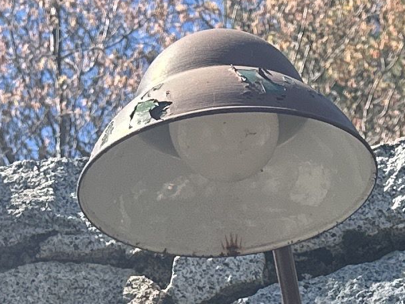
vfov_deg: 8.3
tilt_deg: +20.3
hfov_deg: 12.3
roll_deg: +0.9
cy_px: 813
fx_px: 1872
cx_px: 277
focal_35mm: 160
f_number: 1.78
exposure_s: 1/962
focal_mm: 6.86
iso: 80
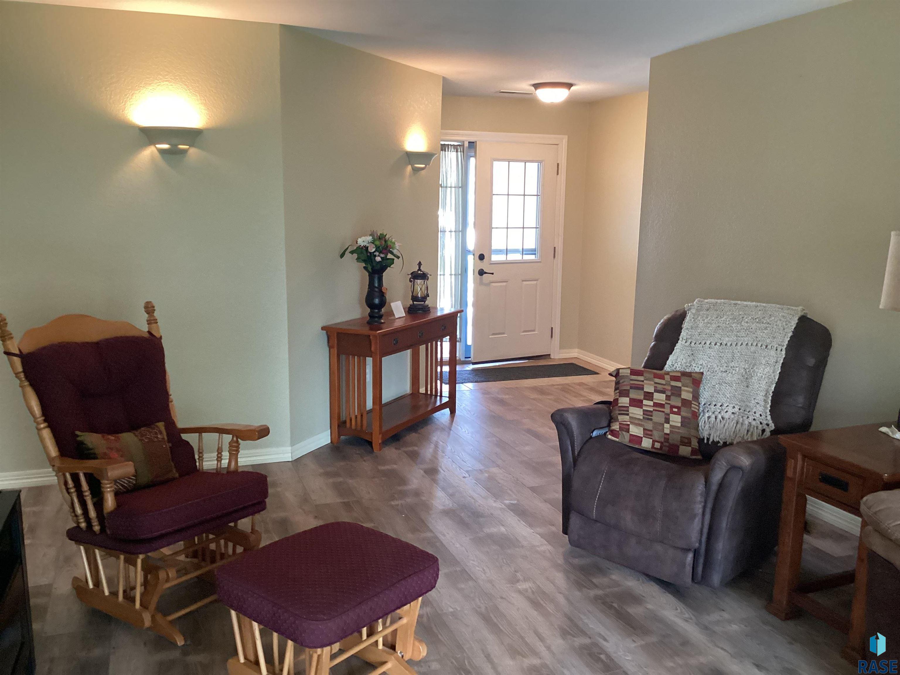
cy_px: 338
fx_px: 806
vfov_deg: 45.4
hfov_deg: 58.4
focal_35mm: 31
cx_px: 450
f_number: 2.4
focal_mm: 3.3
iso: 250
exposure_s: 1/40
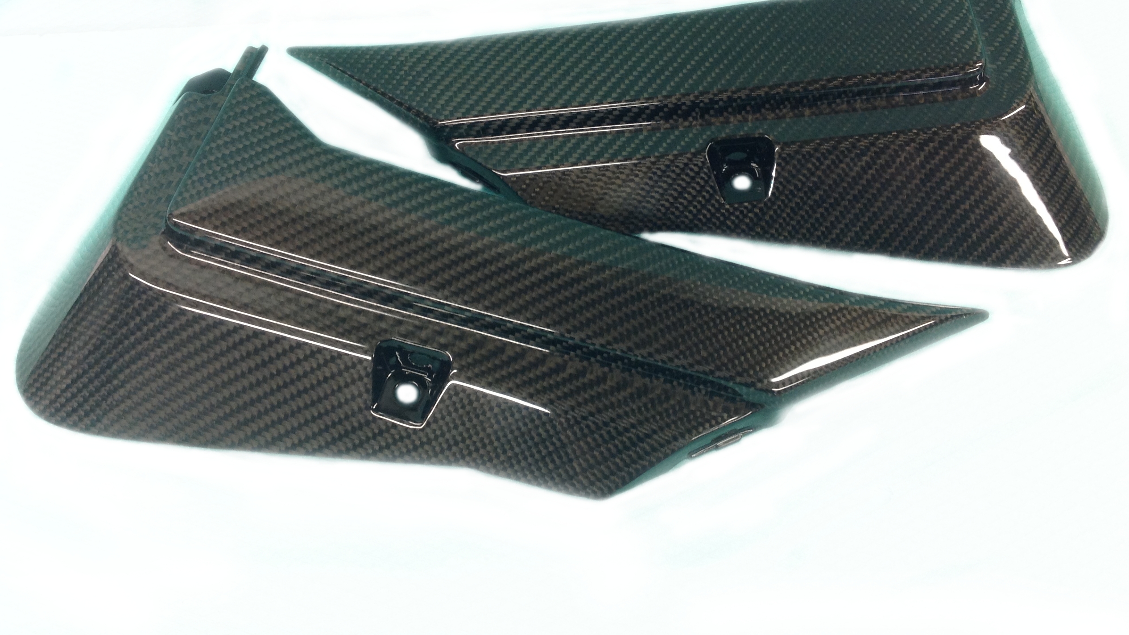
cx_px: 570
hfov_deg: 51.6
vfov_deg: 30.2
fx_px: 1167
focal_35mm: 39
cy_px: 222
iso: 50
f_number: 2.4
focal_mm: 4.28
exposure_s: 1/20
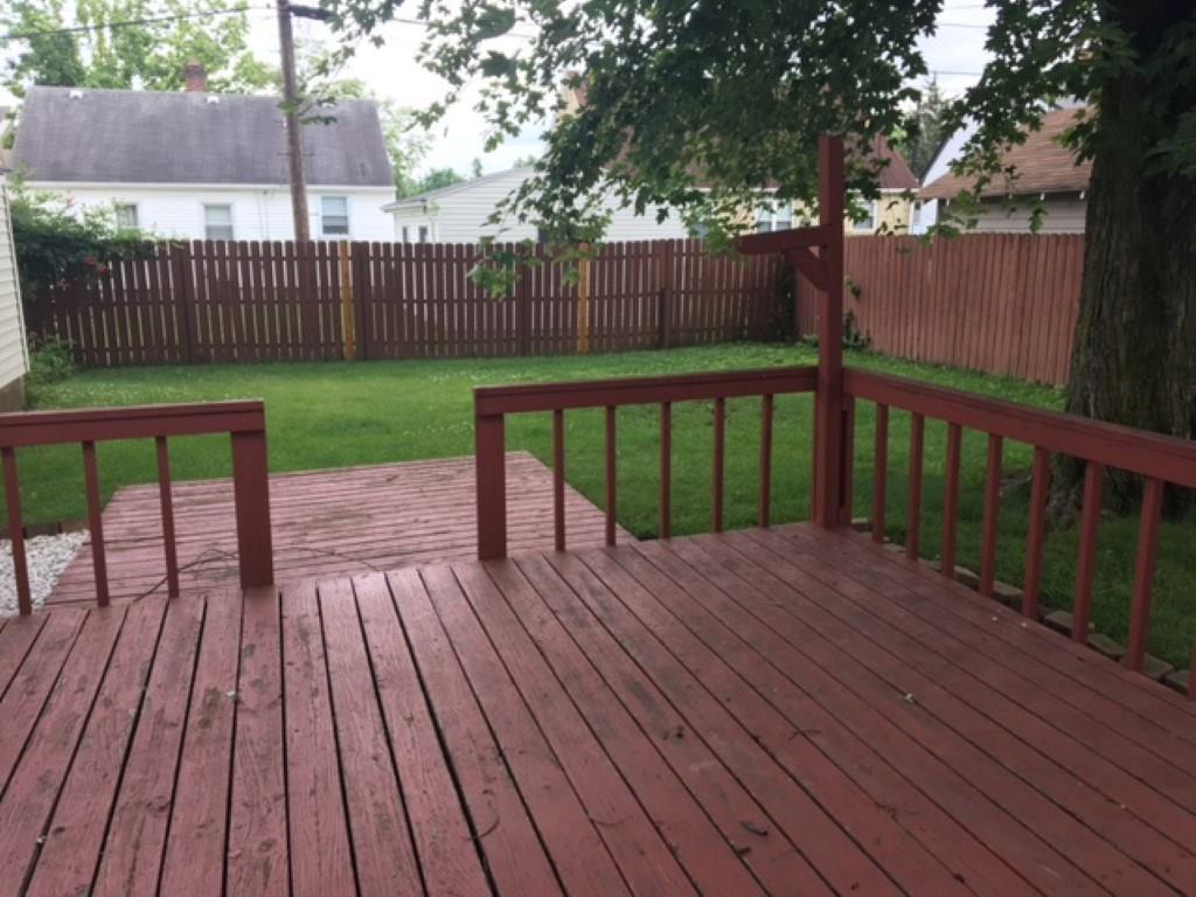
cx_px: 598
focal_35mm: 29
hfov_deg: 61.7
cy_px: 448
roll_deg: +0.3
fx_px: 1002
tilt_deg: -12.3
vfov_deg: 48.2
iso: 40
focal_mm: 4.15
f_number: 2.2
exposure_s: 1/120
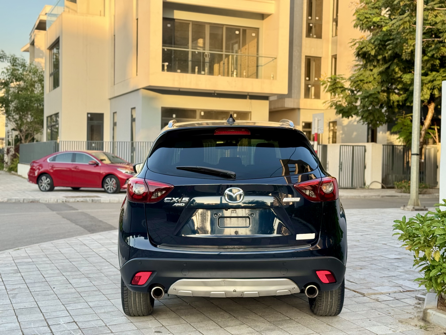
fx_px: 618
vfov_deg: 30.3
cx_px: 223
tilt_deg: -0.6
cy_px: 168
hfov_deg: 39.7
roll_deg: -0.6
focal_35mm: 48
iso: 64
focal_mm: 6.76
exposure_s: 1/318
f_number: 1.78
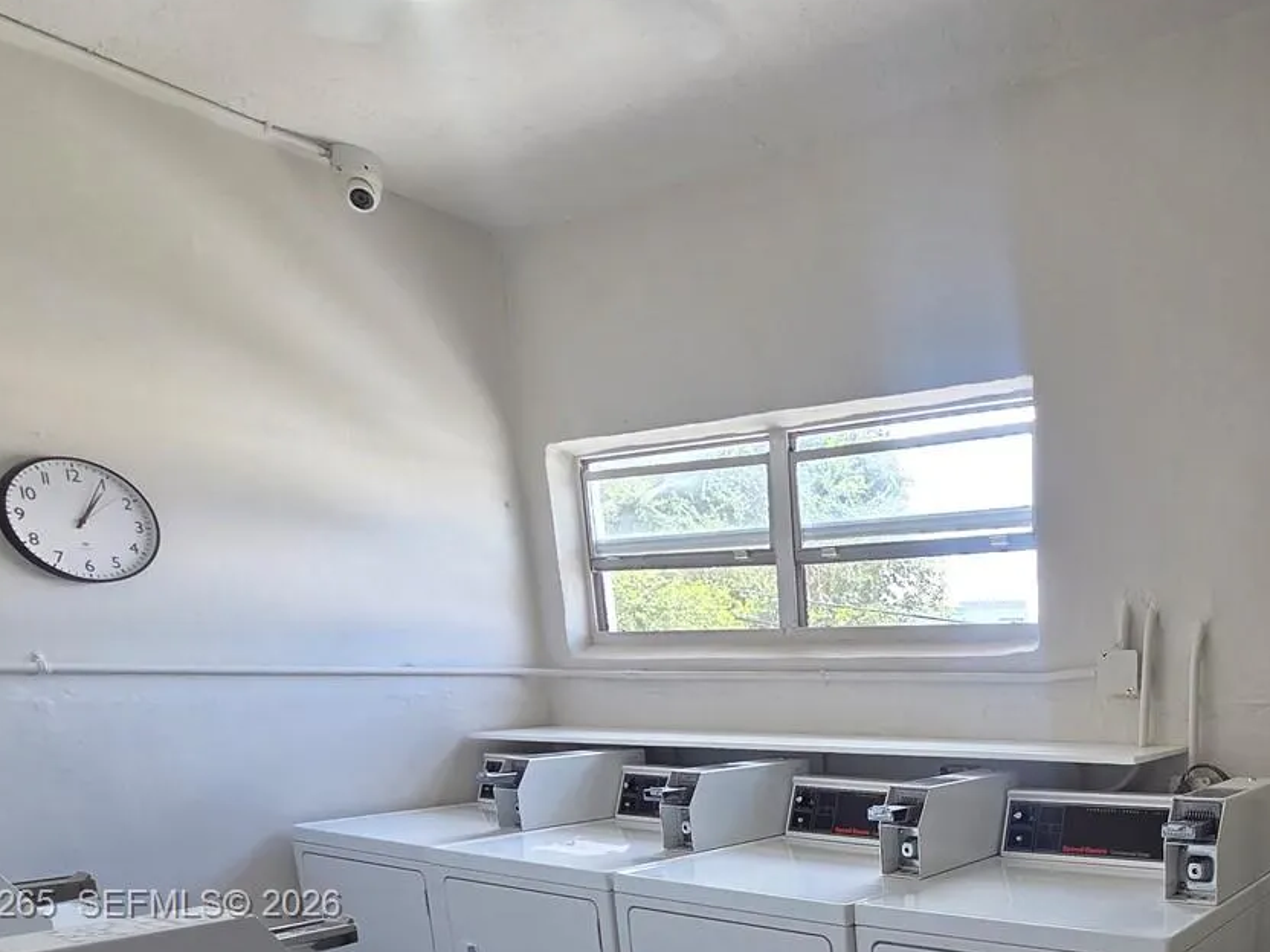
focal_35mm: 25
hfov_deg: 61.1
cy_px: 906
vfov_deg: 47.5
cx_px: 1087
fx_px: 917
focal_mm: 2.2
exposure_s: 1/120
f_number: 2.2
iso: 100
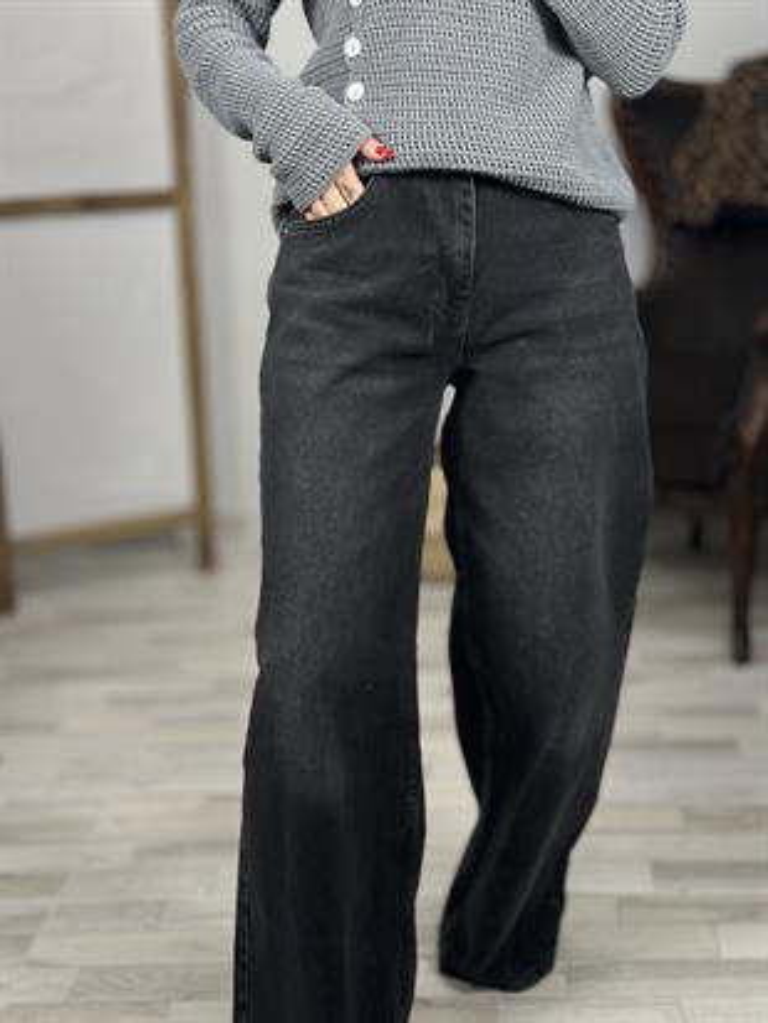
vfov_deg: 39.6
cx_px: 384
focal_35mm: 48
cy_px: 512
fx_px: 1419
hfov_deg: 30.3
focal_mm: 6.86
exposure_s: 1/100
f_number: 1.78
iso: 250
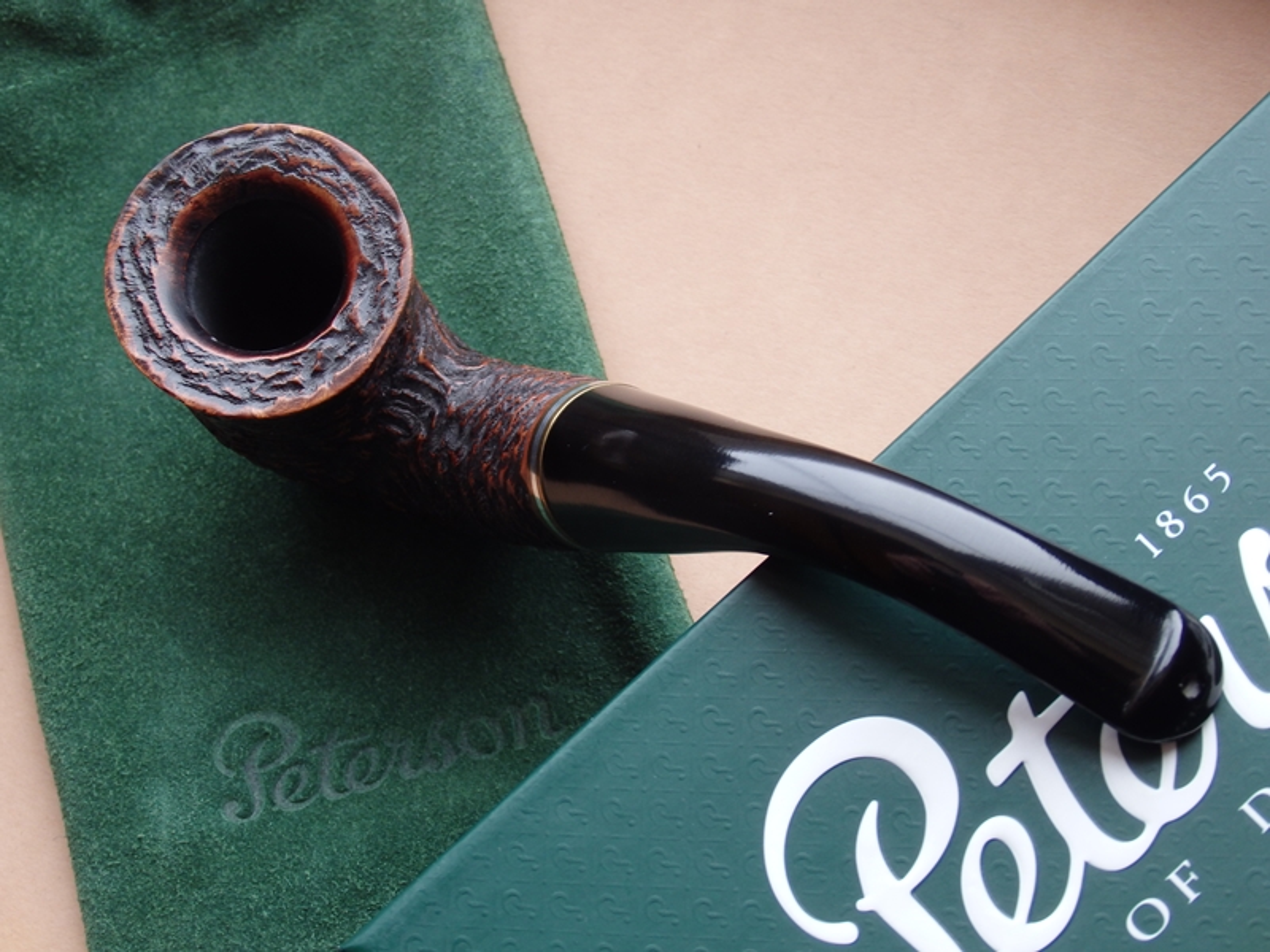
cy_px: 476
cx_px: 635
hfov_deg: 29.4
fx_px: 2421
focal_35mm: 66
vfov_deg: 22.3
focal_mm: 11.9
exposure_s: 1/10
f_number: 4.4
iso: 125
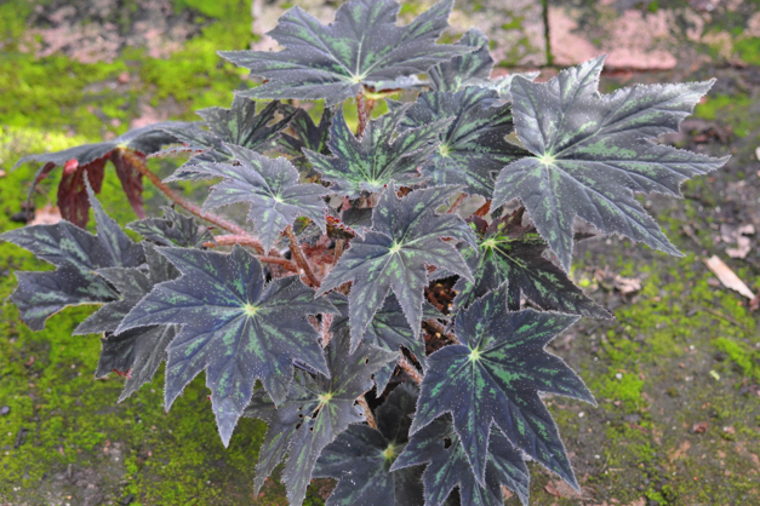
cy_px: 256
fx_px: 2259
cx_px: 378
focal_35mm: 107
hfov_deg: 19.1
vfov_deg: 12.8
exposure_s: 1/40
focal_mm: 70
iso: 800
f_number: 4.5
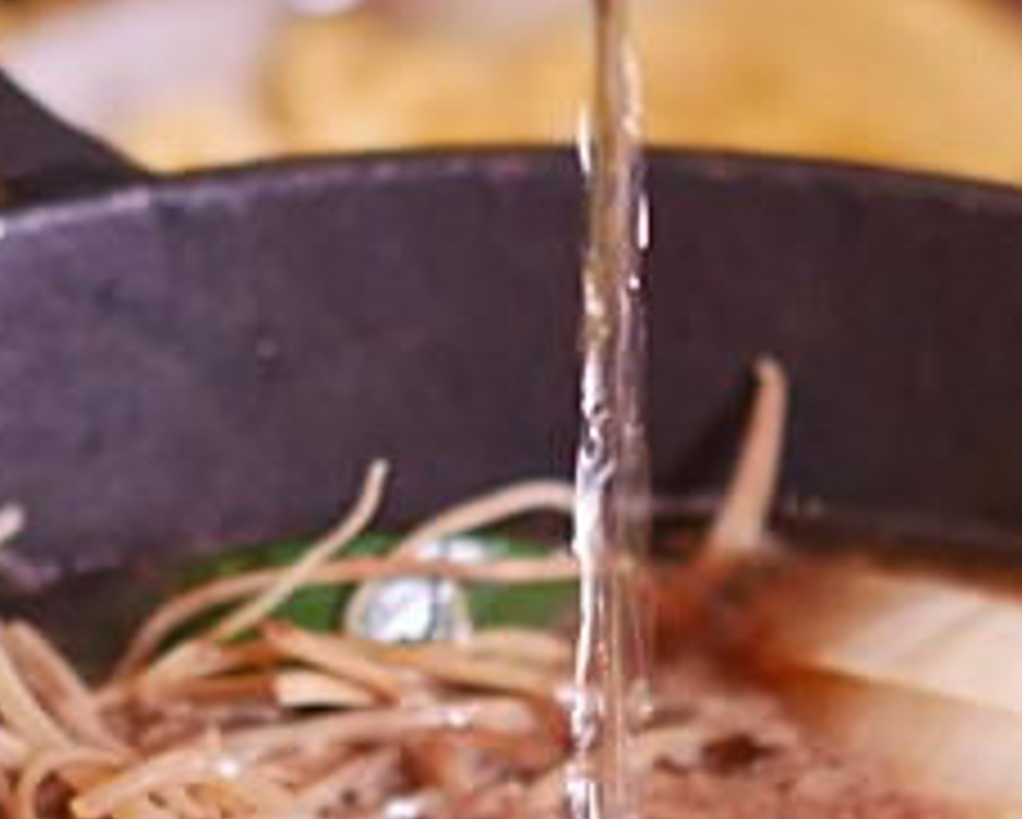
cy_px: 385
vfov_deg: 7.2
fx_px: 6509
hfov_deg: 9.0
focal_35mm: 215
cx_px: 527
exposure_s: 1/60
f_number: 1.8
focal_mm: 25
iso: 400
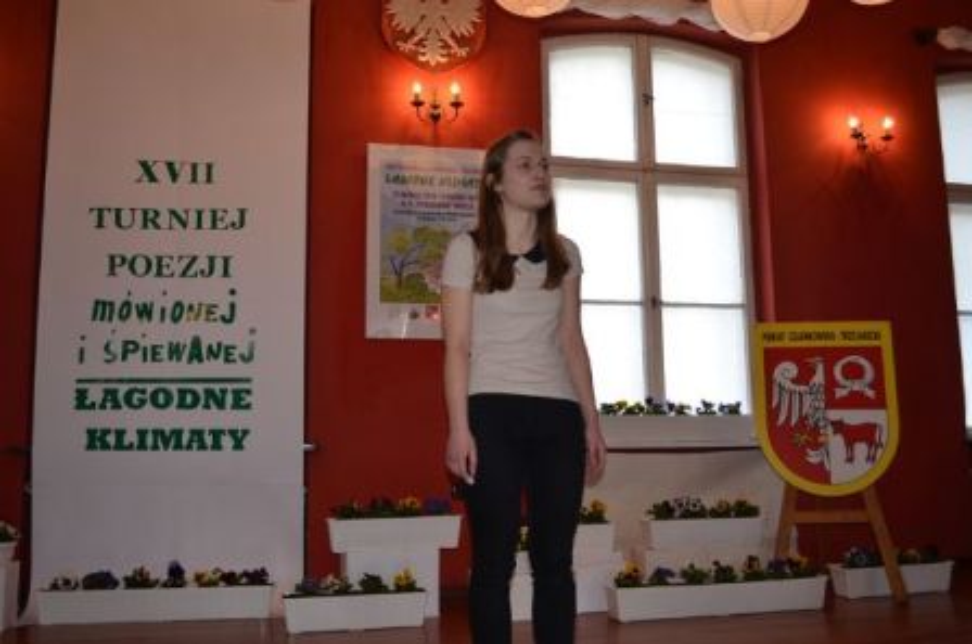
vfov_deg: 39.8
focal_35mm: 33
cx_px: 486
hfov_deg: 57.3
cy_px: 322
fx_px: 889
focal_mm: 22
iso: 320
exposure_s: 1/125
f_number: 4
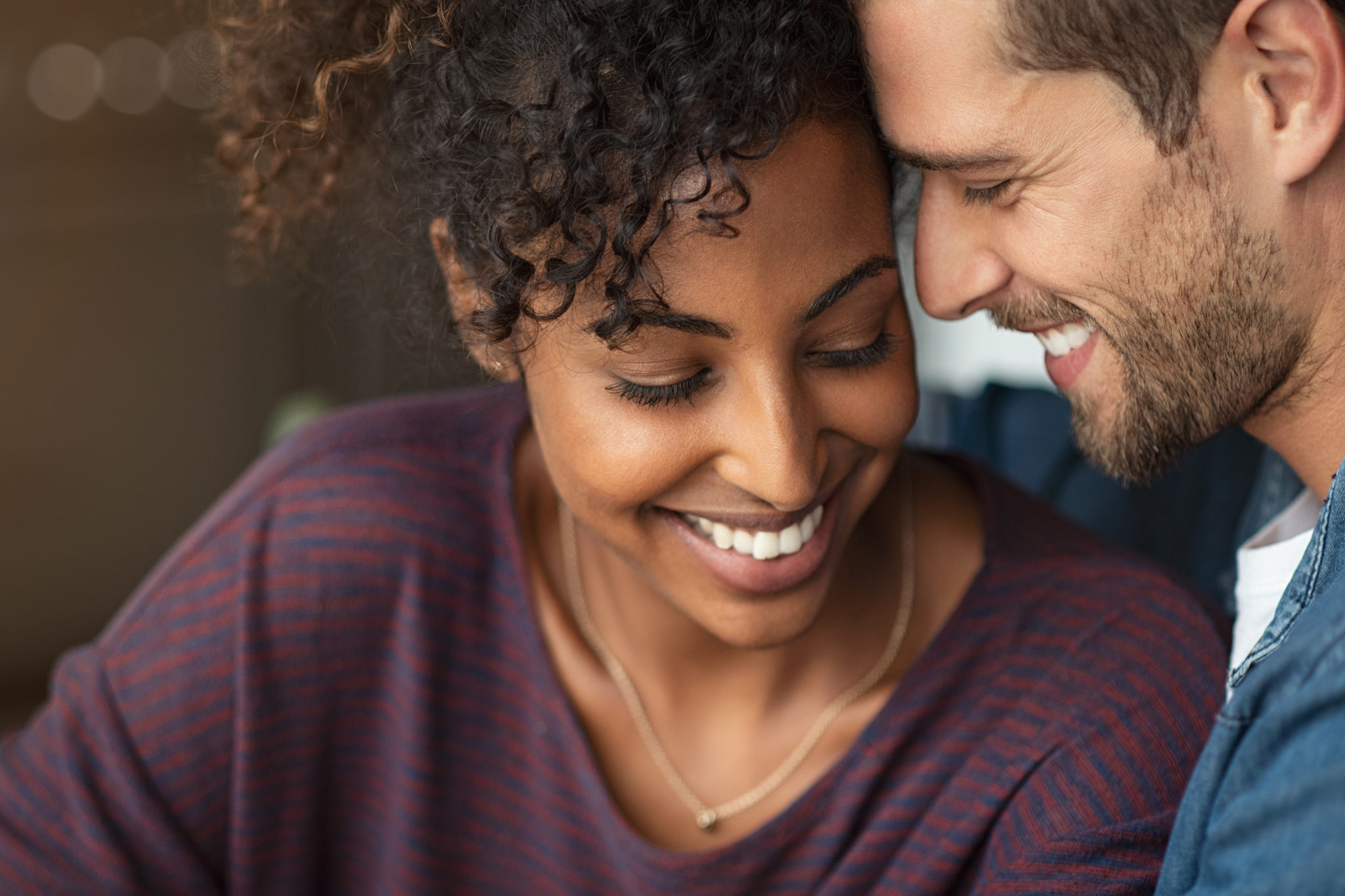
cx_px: 672
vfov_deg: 10.9
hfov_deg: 16.3
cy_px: 448
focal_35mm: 126
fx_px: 4707
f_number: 2.5
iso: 320
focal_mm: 105
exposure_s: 1/400
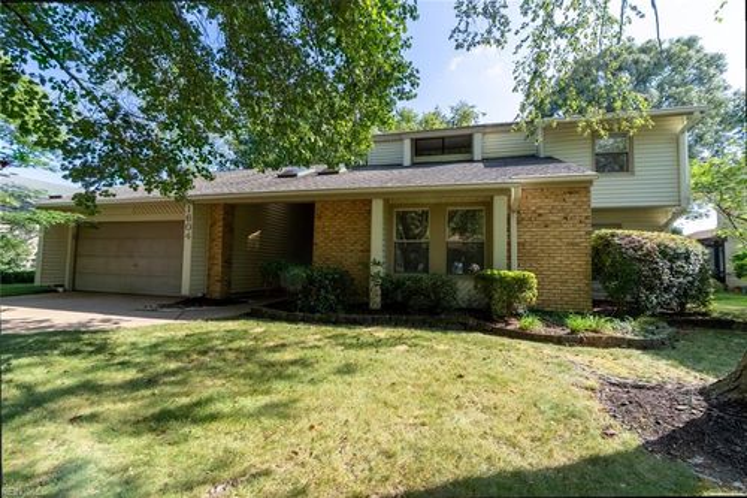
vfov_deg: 73.7
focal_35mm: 16
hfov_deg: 96.8
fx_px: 332
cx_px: 374
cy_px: 249
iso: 640
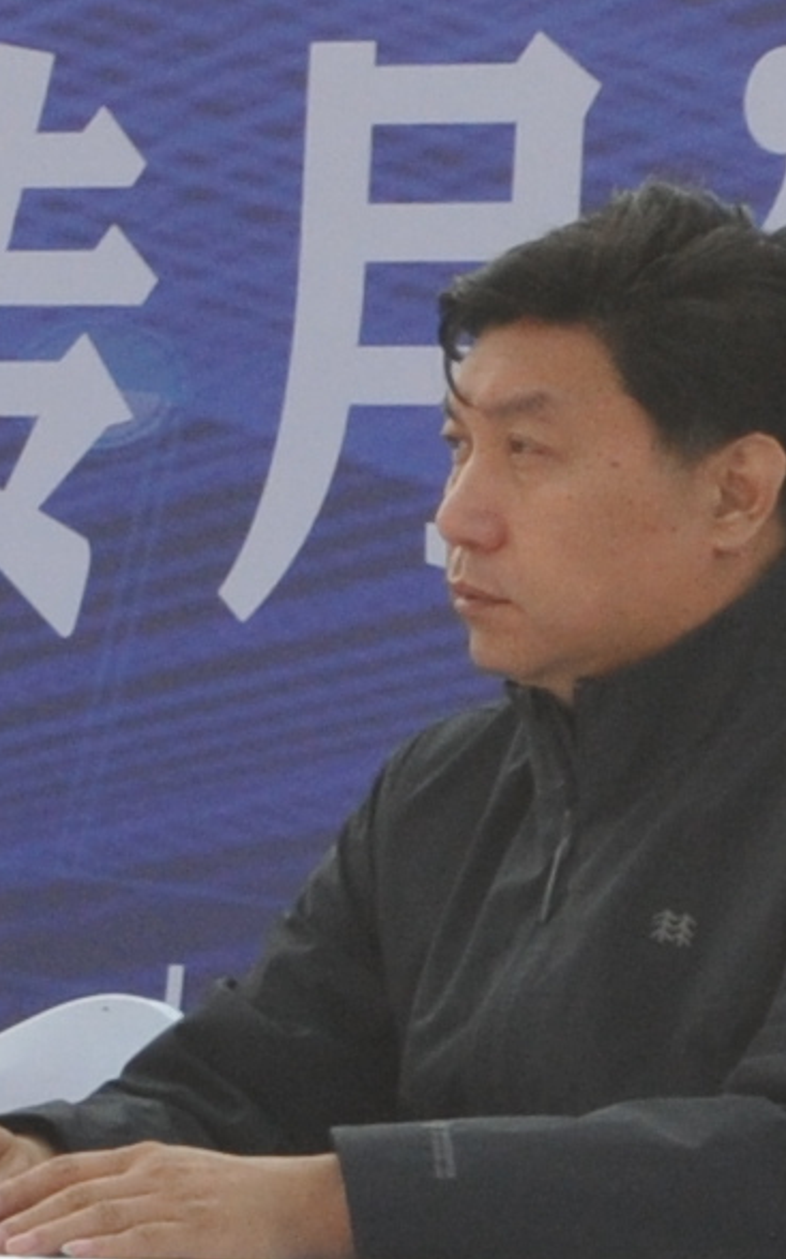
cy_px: 441
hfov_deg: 1.9
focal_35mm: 664
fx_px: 22780
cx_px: -2521
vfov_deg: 3.2
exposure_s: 1/500
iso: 1250
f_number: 11
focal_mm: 90
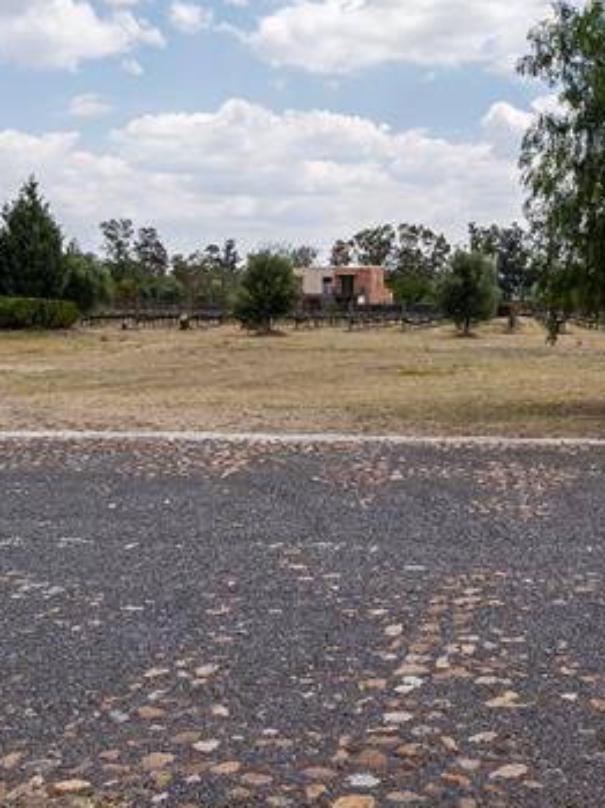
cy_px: 323
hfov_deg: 31.1
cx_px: 508
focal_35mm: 45
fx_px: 1050
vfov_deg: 41.9
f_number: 10
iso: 320
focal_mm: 16
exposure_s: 1/400
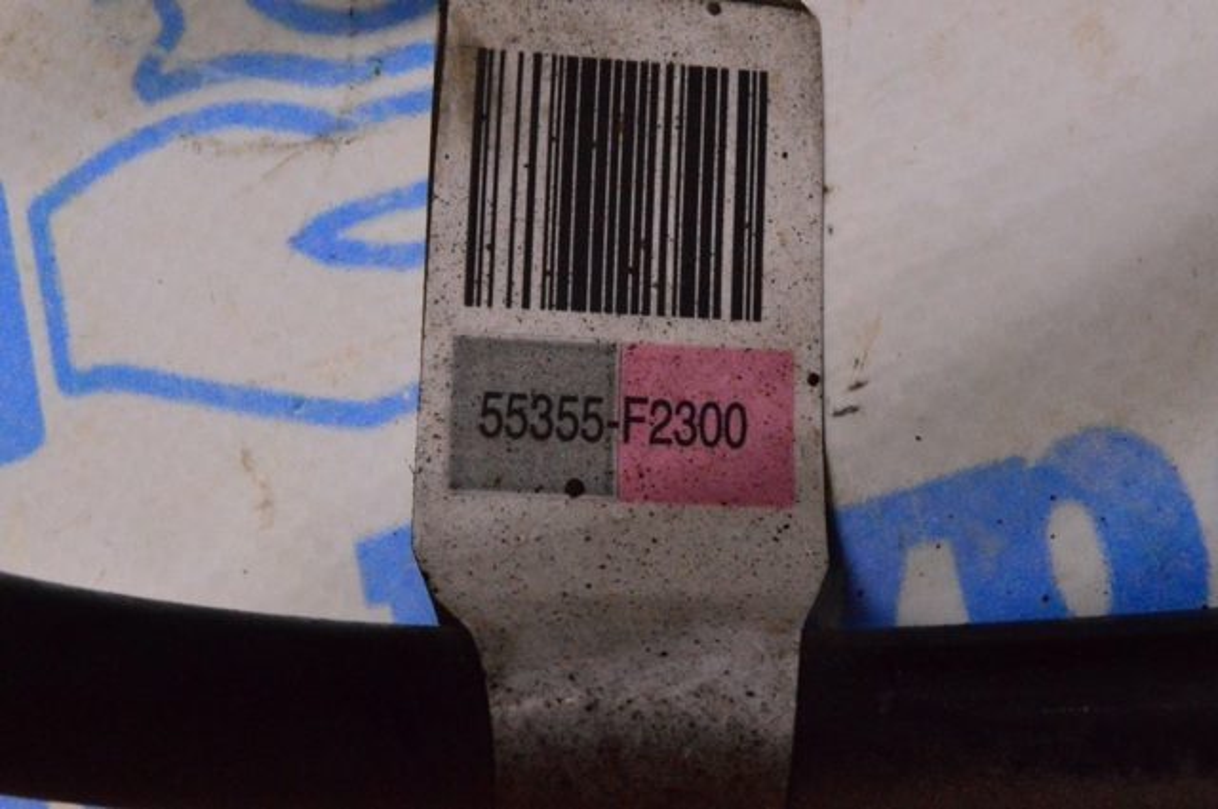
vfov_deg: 16.5
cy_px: 404
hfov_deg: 24.6
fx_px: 2788
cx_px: 609
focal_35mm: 82
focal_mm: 55
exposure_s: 1/30
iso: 6400
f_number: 36
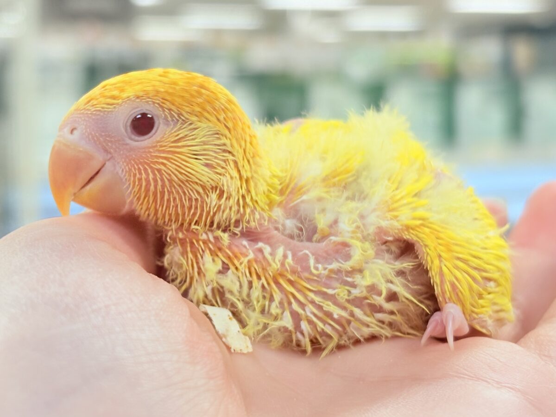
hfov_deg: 36.8
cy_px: 208
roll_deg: +1.0
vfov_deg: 28.0
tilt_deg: -4.5
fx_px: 835
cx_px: 278
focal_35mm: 52
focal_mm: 5.96
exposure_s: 1/121
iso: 50
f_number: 1.6
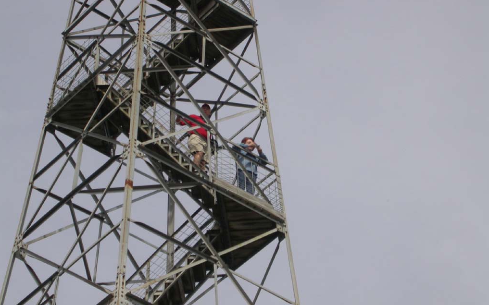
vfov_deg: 8.3
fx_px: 2105
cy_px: 144
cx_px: 244
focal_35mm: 158
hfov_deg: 13.3
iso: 100
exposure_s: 1/448
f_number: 7.9
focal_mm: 30.6
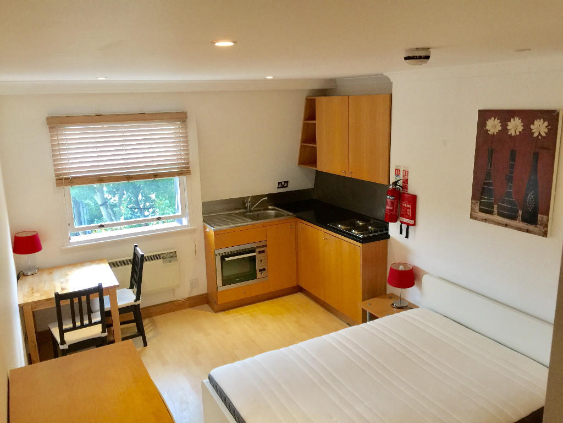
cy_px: 212
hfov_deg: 61.7
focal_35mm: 29
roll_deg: +0.9
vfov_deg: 48.2
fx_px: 472
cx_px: 282
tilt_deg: -12.6
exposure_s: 1/33
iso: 50
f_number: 2.2
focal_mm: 4.15
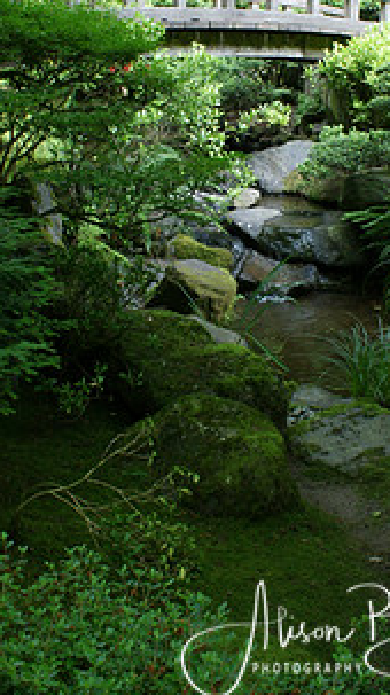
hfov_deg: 28.3
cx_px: 213
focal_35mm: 42
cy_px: 202
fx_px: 774
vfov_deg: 47.1
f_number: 5.6
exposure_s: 1/50
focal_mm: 18
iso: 200
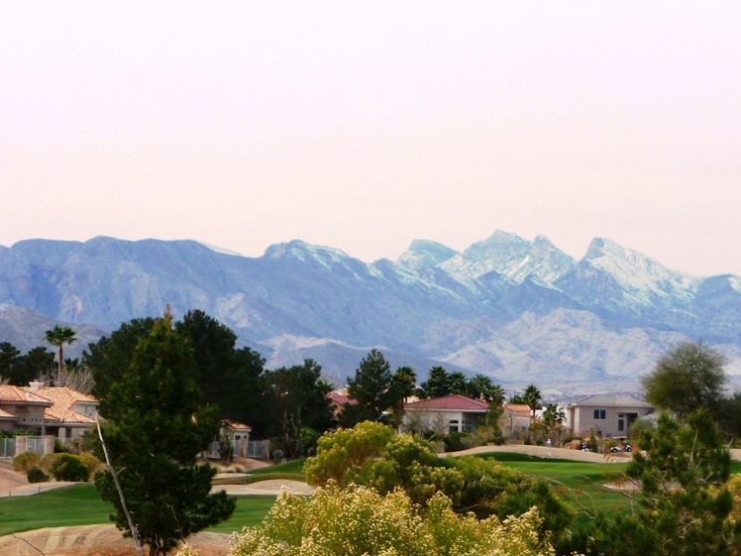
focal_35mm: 115
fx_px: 2462
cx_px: 286
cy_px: 346
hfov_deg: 17.1
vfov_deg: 12.9
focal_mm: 14.2
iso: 100
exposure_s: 1/1000
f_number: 4.7
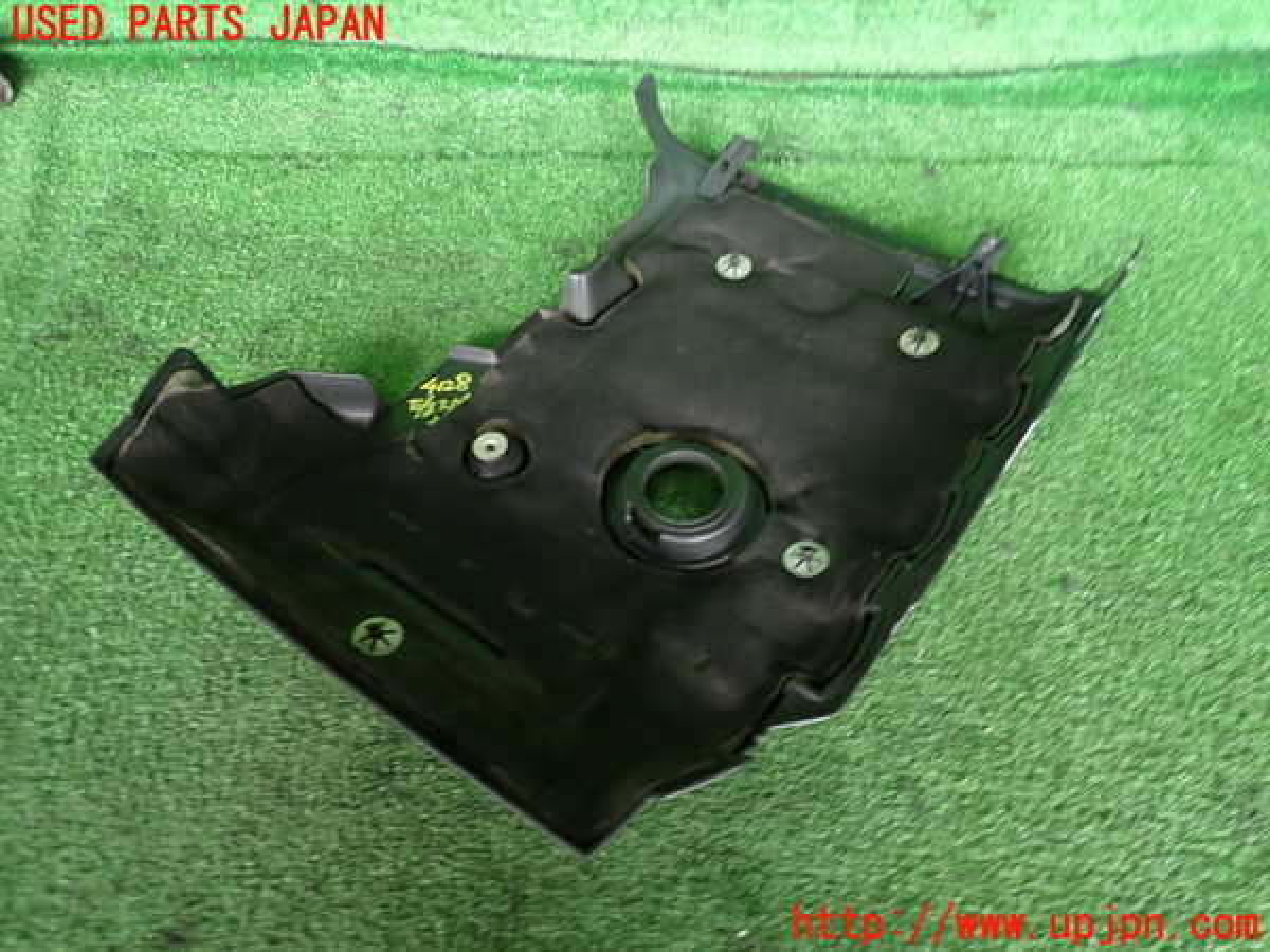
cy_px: 476
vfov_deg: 54.9
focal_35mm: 25
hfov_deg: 69.4
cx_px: 635
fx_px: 917
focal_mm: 4.5
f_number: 2
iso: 200
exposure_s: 1/30
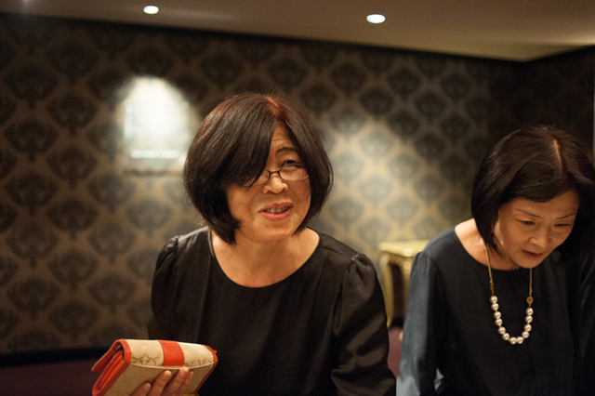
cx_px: 298
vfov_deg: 37.8
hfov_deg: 54.5
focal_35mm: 35
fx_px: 578
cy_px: 198
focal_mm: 35
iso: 4500
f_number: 2.8
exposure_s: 1/100
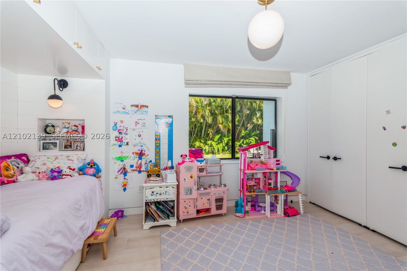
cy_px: 136
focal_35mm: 17
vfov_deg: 70.5
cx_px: 204
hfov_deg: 93.3
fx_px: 192
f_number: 8
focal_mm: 17
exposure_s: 1/100
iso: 200
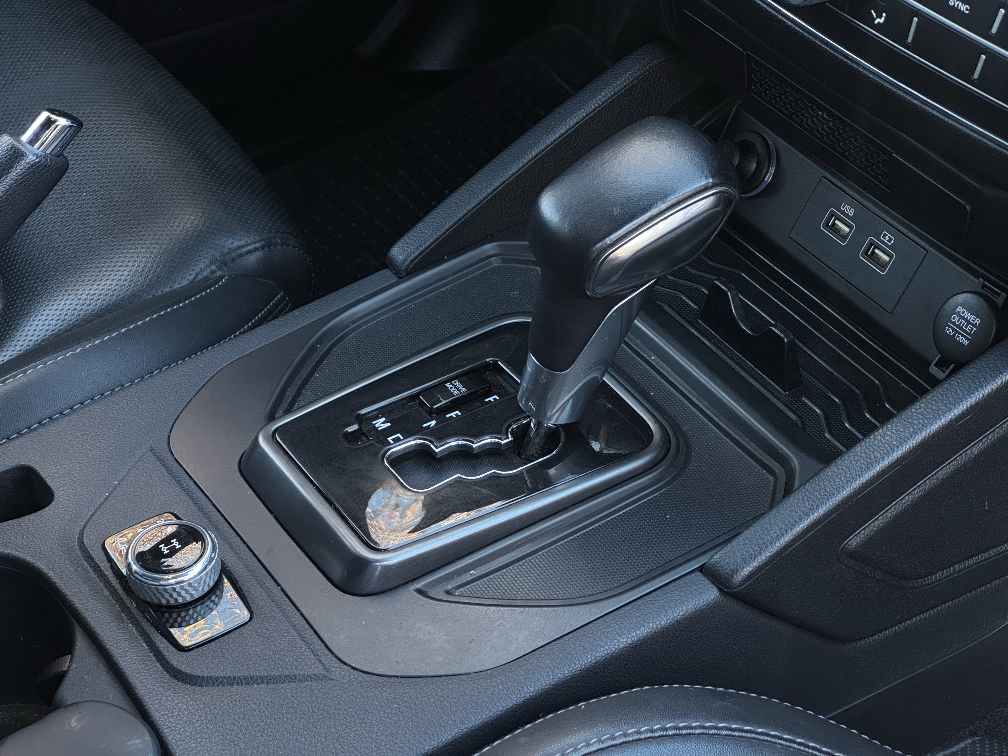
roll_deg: +7.9
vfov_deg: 19.1
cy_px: 378
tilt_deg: -39.9
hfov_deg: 25.3
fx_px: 2242
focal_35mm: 77
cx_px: 504
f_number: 2.8
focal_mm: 9
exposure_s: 1/60
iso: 250
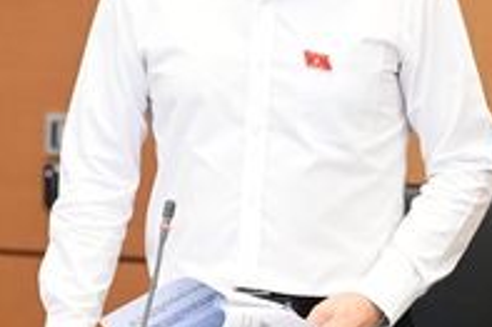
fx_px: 2758
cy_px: 112
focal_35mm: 202
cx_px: 237
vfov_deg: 6.8
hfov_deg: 10.2
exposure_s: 1/125
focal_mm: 83
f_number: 2.8
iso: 800
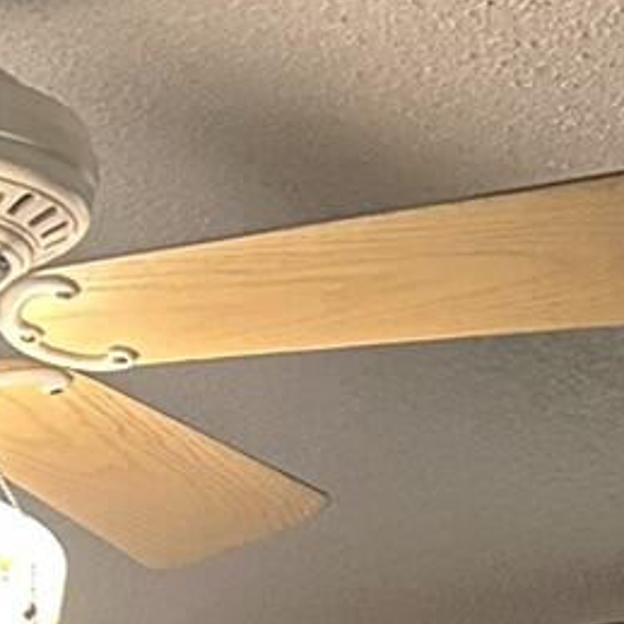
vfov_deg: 9.0
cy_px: 1667
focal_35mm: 168
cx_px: 205
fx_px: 3426
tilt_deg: -3.9
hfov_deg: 10.4
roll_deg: +0.3
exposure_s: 1/60
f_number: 1.78
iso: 500
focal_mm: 6.86
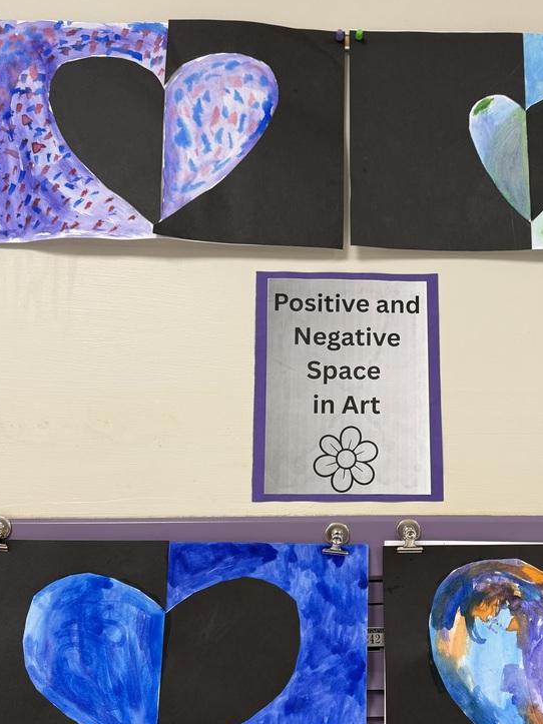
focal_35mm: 34
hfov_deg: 41.3
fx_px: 711
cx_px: 354
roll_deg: -1.2
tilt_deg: +11.9
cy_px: 428
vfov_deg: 53.7
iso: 160
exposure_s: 1/100
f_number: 1.78
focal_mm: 6.76
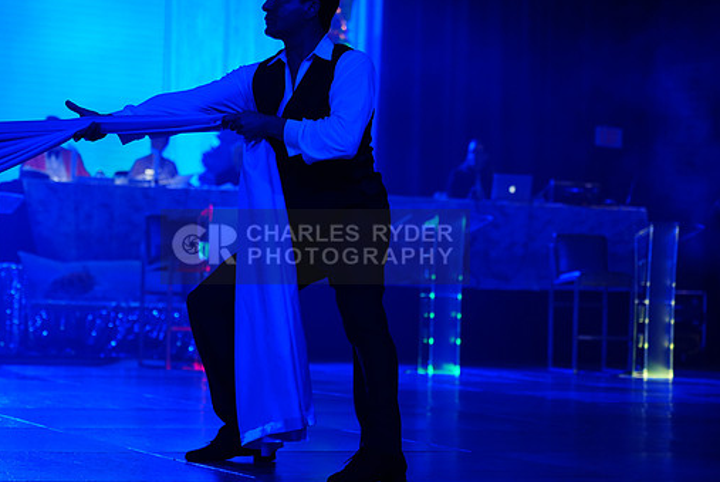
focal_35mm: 120
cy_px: 247
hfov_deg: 17.0
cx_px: 315
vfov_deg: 11.4
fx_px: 2402
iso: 2000
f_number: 4
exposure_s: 1/320
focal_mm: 105
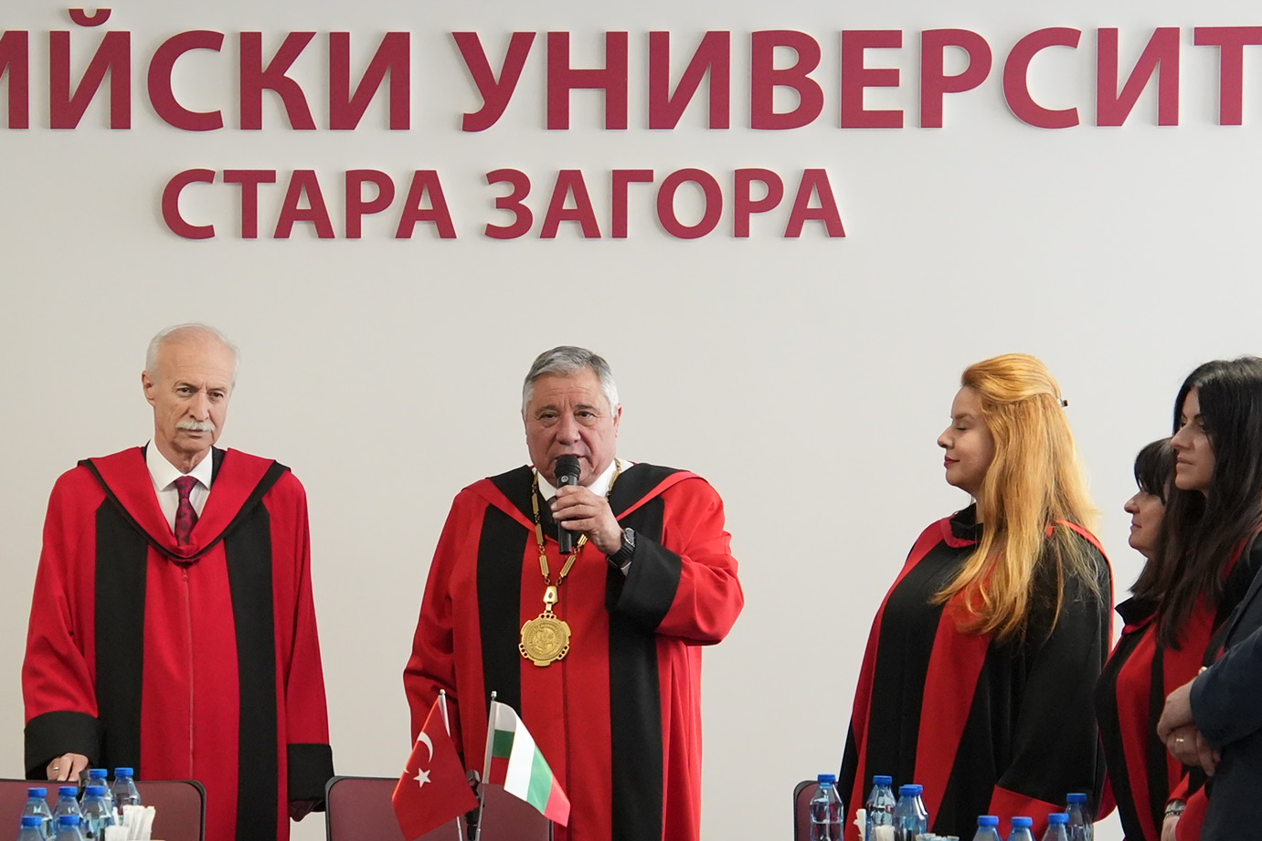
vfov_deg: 5.7
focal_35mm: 241
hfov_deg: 8.5
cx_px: 380
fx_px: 8449
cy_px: 617
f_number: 4.5
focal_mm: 95
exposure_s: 1/160
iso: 3200
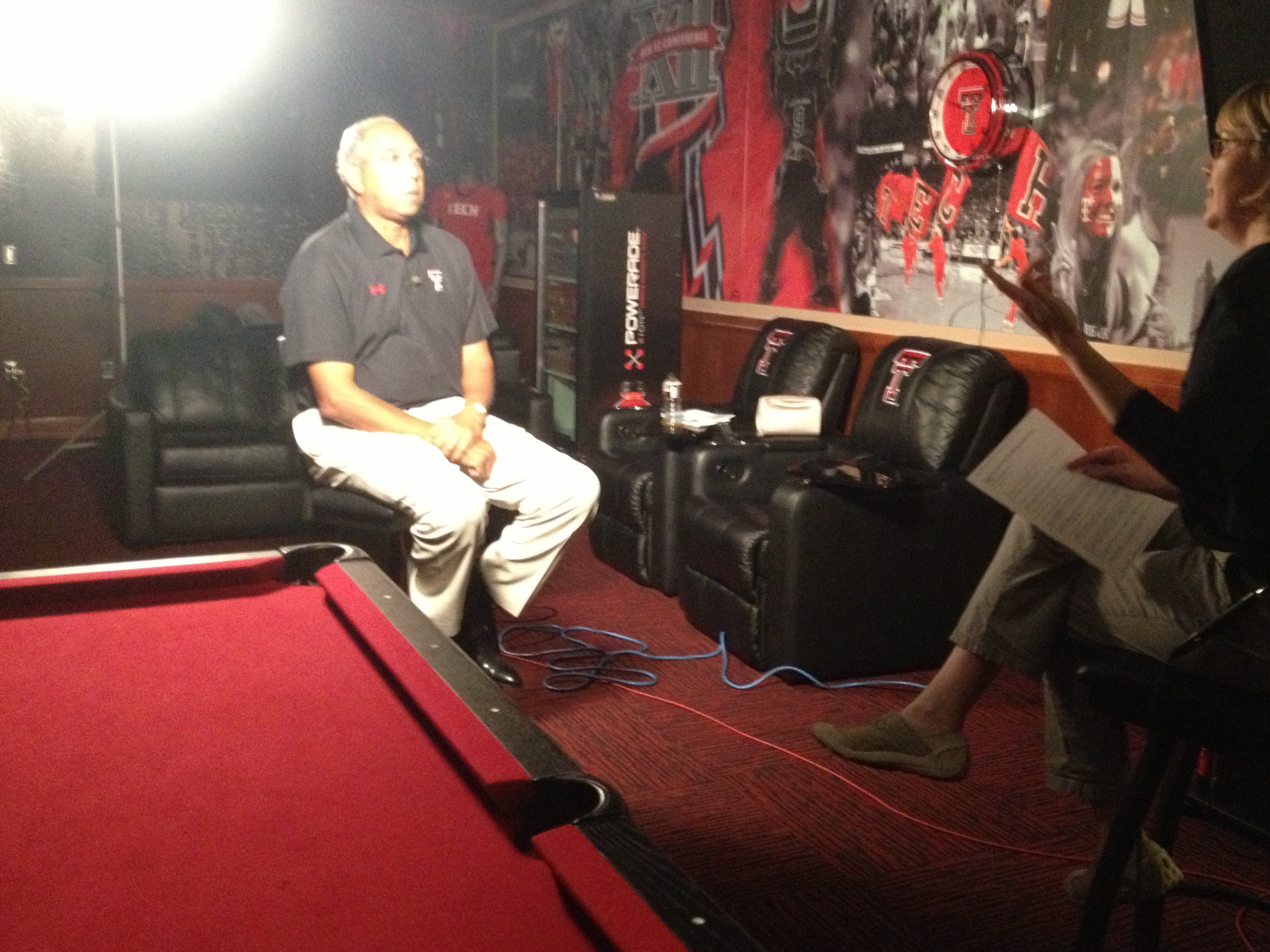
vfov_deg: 36.8
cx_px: 700
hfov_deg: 47.8
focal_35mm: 39
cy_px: 427
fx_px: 1431
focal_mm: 4.28
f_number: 2.4
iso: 640
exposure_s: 1/15
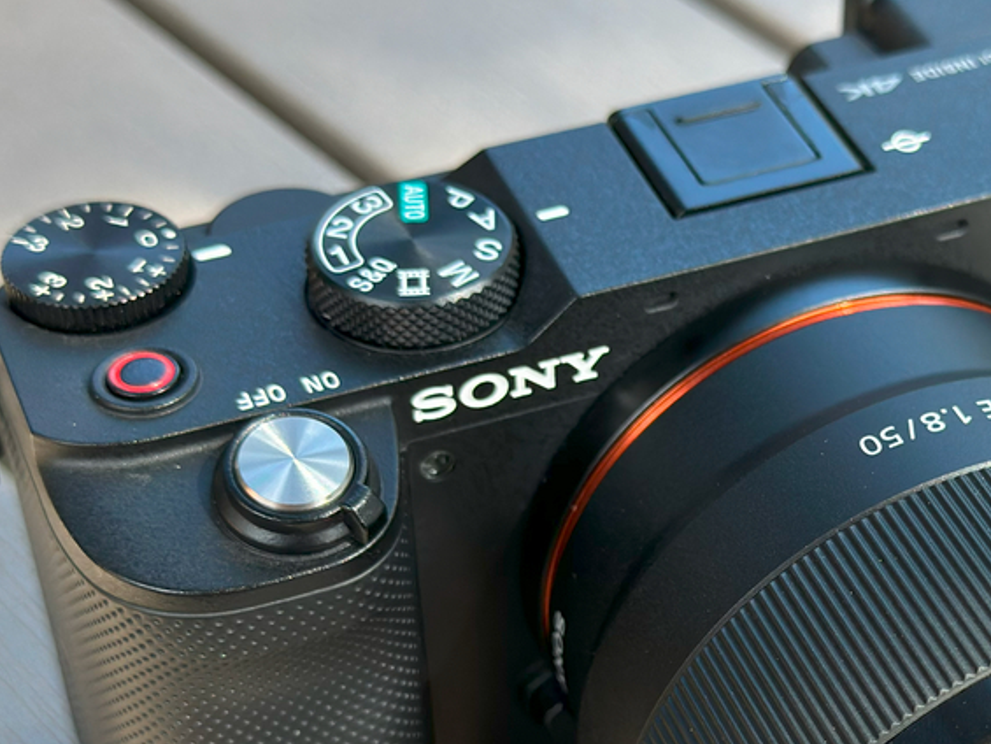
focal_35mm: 85
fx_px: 2434
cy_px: 607
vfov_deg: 17.2
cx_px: 775
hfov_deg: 22.7
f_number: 1.78
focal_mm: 6.86
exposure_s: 1/342
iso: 80
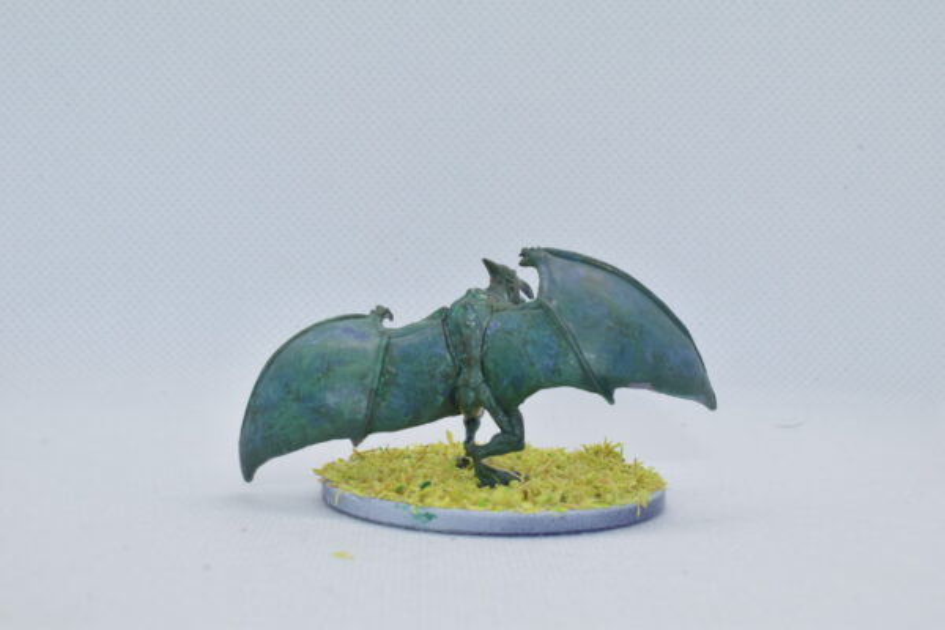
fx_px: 1575
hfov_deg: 33.4
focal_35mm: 60
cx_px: 472
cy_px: 315
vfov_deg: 22.6
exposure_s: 1/125
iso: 800
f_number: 16
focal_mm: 40
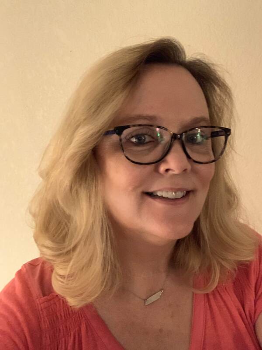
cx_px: 131
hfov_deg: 44.2
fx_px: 323
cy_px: 175
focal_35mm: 32
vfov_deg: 56.8
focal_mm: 2.87
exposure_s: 1/15
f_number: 2.2
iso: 800
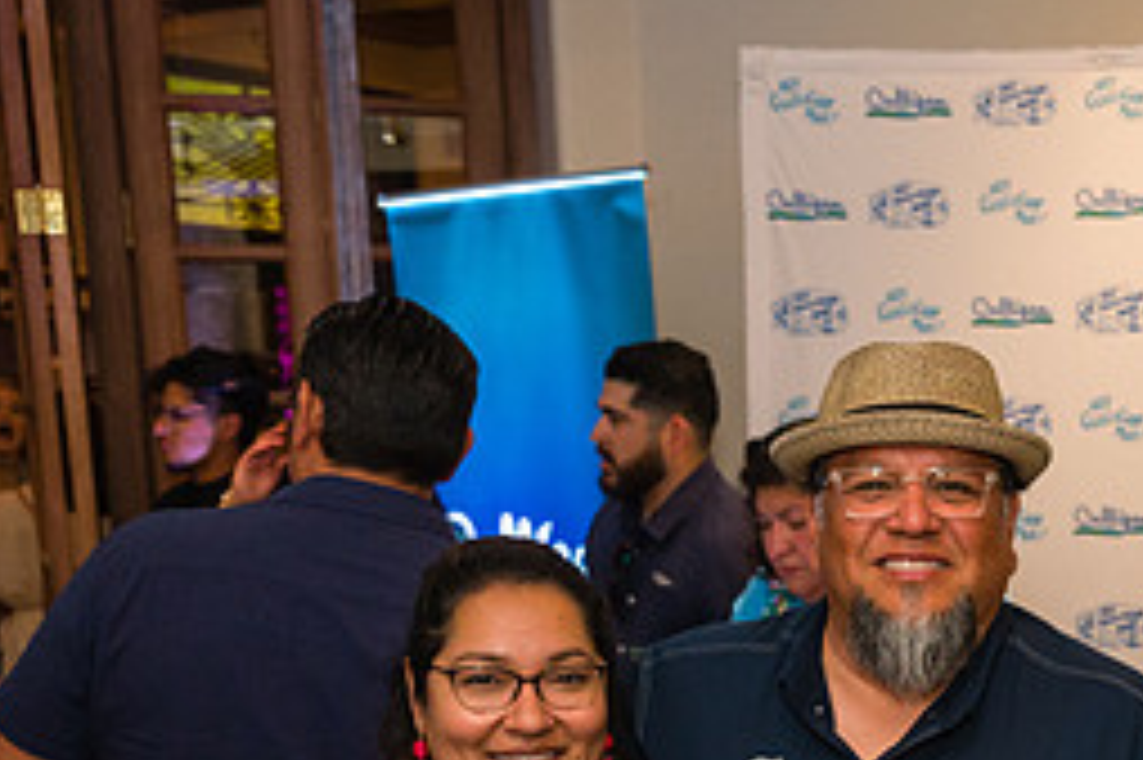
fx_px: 1935
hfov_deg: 31.6
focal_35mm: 61
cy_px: 708
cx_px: 997
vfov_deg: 21.6
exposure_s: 1/125
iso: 2500
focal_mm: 24
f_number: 2.8
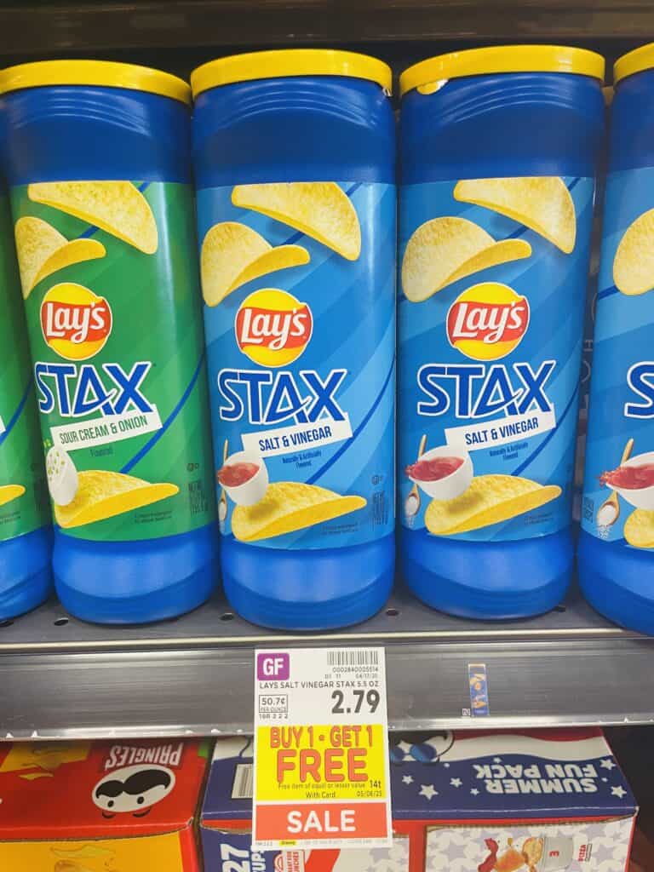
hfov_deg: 53.1
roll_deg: +2.4
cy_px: 436
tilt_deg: -16.7
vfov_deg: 67.3
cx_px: 327
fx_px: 655
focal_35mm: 26
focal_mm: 4.2
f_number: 1.6
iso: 100
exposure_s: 1/40
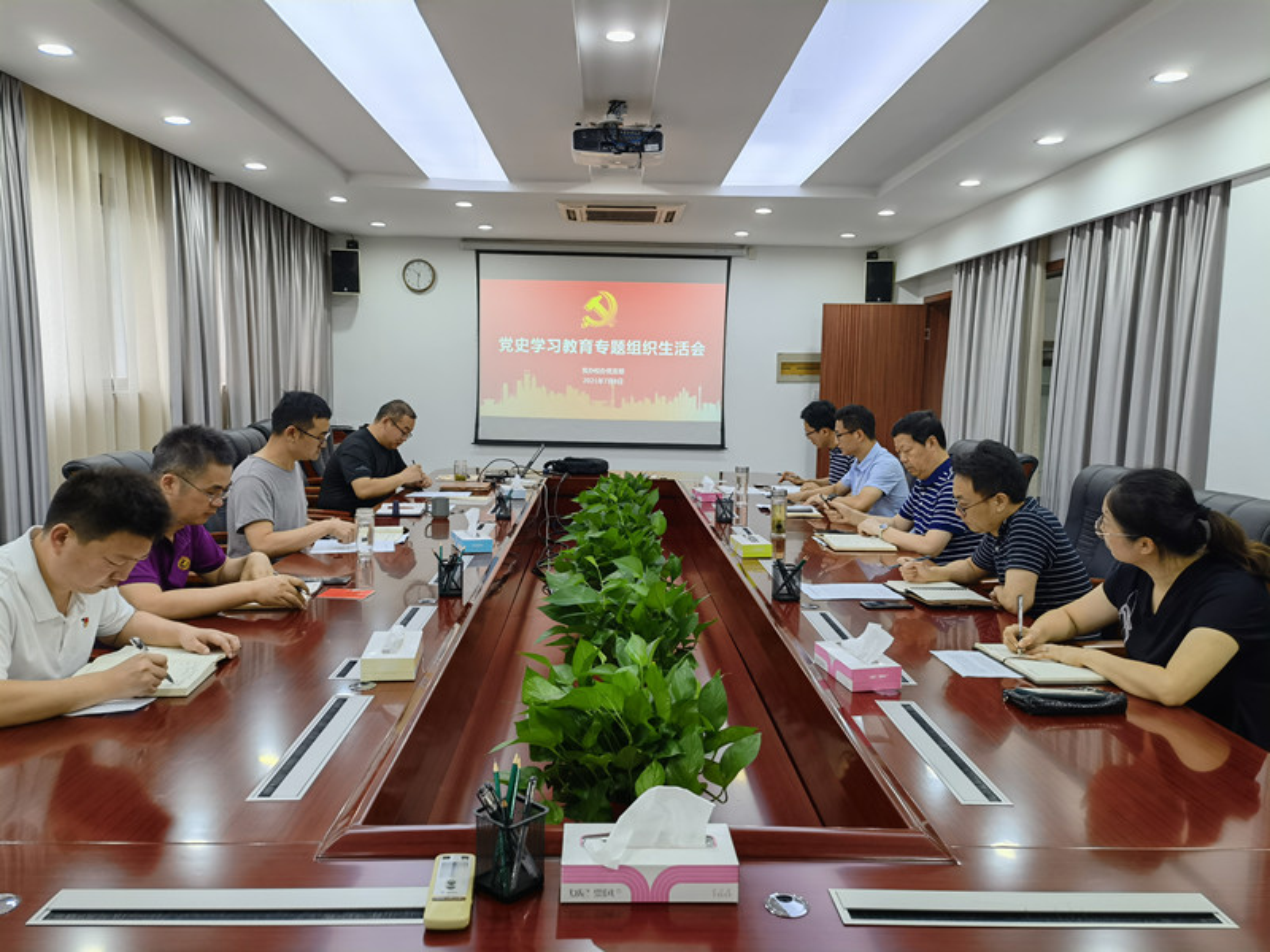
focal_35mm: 27
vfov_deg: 51.4
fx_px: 991
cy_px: 476
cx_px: 635
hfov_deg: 65.3
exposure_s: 1/100
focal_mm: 6.67
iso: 100
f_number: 1.9
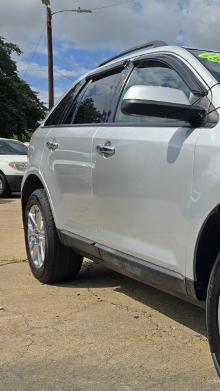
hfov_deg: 22.7
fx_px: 446
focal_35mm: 43
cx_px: 330
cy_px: 210
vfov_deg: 47.3
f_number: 1.7
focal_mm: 6.3
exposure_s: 1/2752
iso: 12
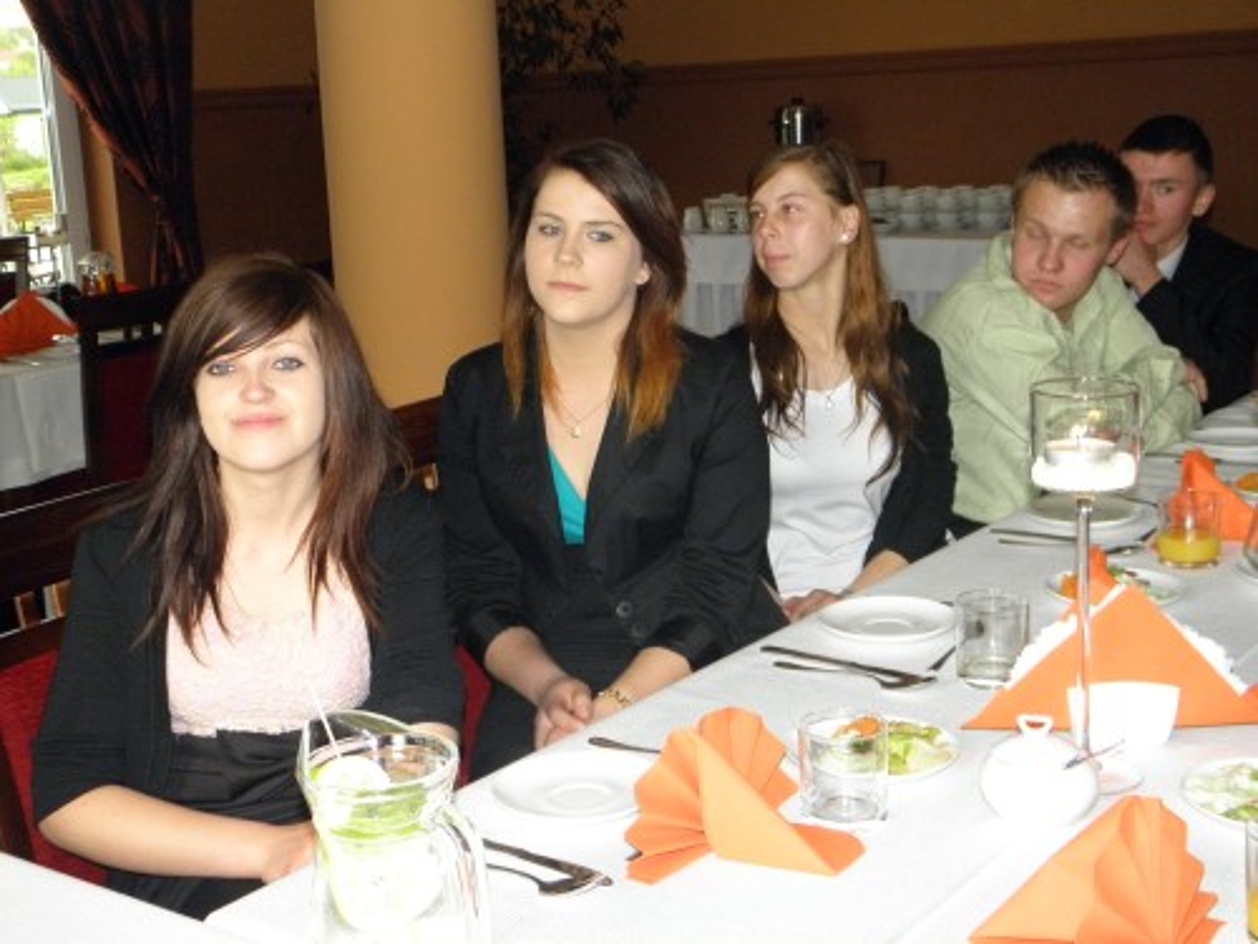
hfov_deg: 42.9
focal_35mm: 44
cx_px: 629
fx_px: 1599
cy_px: 472
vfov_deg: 32.9
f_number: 3.9
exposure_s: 1/100
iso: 320
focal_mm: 7.9
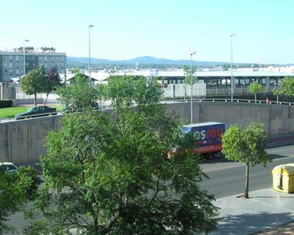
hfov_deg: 35.8
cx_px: 113
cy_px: 106
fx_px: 452
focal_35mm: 52
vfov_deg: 29.1
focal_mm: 5.6
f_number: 4.5
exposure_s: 1/447
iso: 100
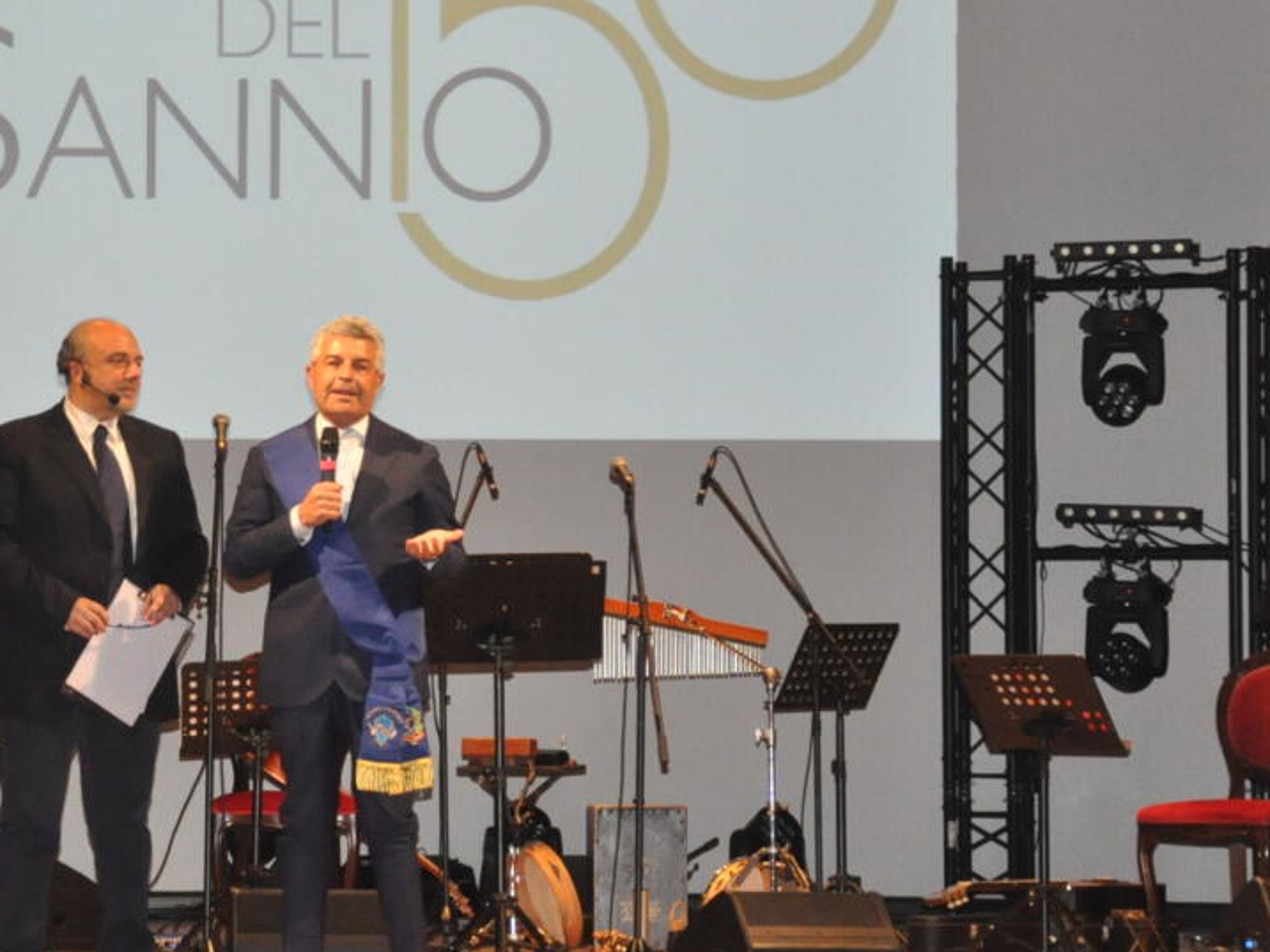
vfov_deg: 9.5
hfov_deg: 12.6
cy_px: 378
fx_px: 5750
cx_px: 363
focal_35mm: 157
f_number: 5
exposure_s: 1/200
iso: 3200
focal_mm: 65
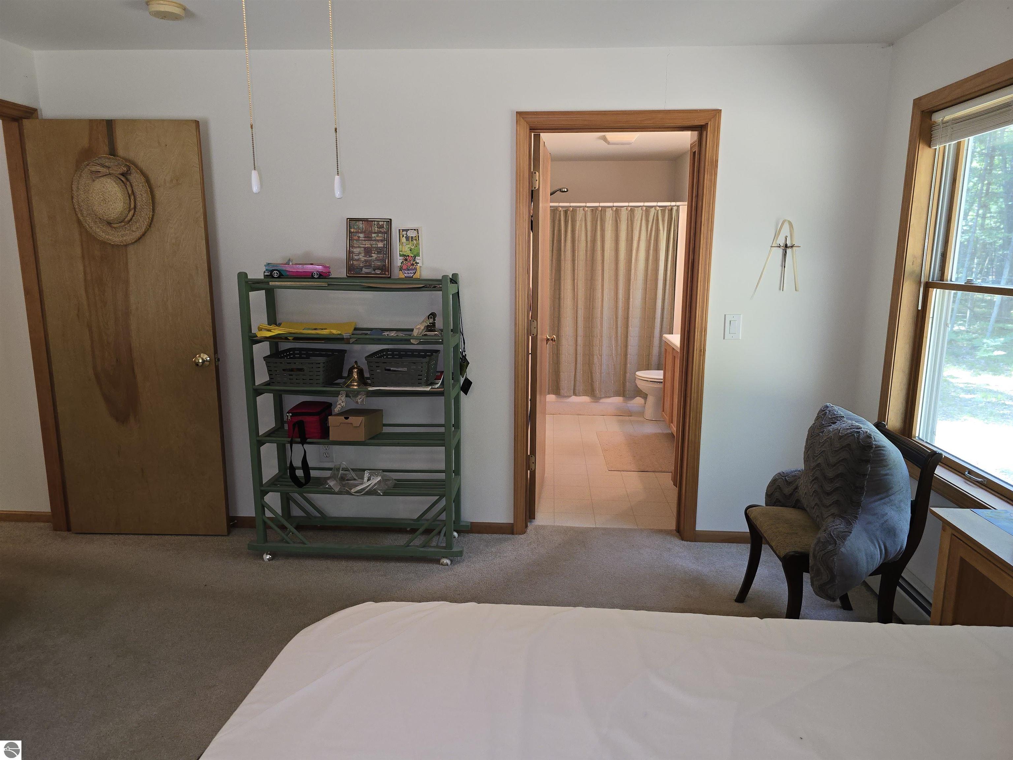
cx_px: 506
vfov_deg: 58.9
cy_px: 380
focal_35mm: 23
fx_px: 673
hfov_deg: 73.9
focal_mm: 6.3
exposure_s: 1/40
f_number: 1.7
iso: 100
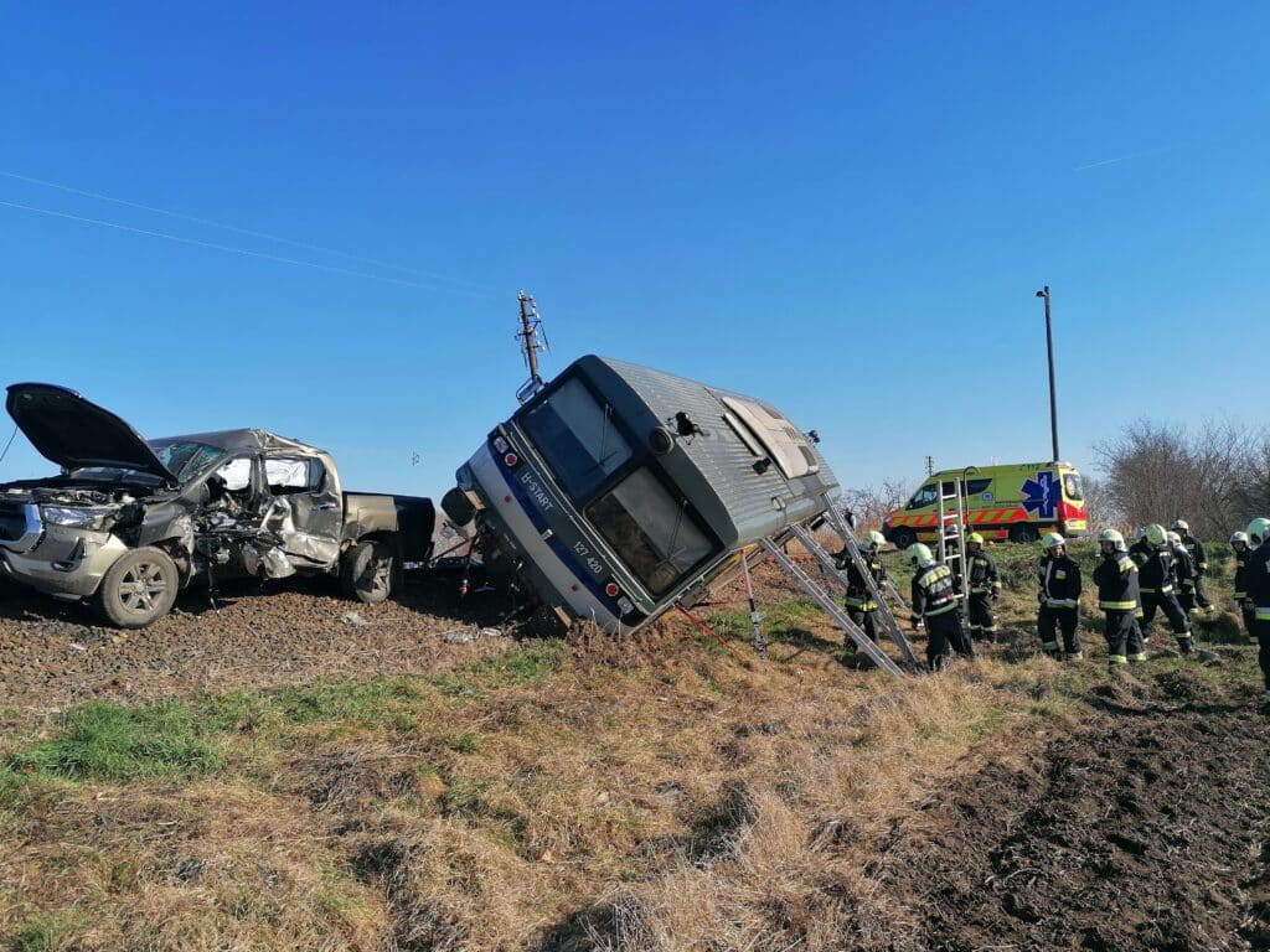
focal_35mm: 27
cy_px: 476
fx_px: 991
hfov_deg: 65.3
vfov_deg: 51.4
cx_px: 635
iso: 50
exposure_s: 1/1355
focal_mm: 4.75
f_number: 1.8
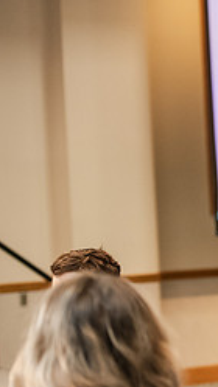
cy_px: 263
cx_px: 425
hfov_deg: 6.9
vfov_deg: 12.6
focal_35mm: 171
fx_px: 1758
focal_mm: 70
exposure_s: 1/200
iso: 2500
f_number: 3.5
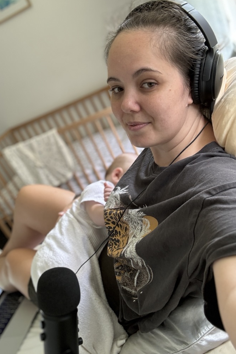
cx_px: 103
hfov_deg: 41.1
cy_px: 177
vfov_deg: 58.7
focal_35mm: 32
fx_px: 314
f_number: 1.9
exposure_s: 1/60
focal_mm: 2.69
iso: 80
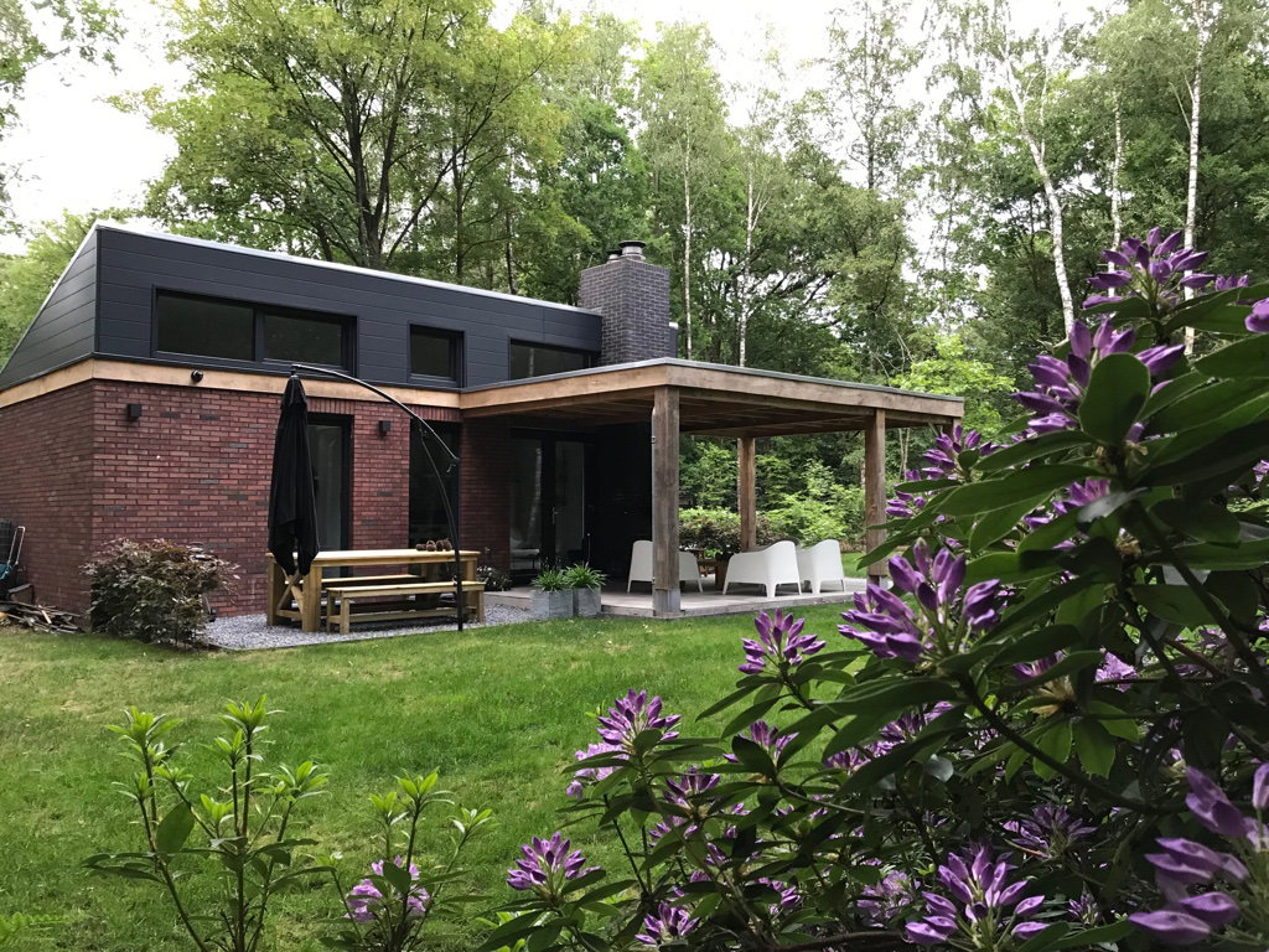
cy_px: 476
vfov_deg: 49.7
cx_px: 634
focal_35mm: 28
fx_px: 1026
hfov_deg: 63.4
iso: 50
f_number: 1.8
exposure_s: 1/17
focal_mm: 3.99
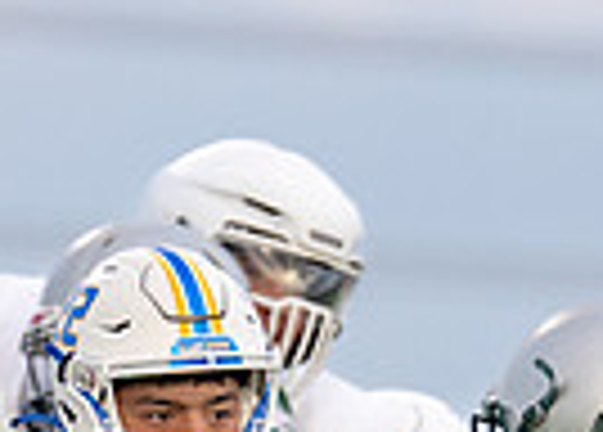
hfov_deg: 1.5
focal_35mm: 1308
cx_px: 411
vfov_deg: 1.1
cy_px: 821
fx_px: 22423
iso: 500
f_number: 2.8
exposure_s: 1/1250
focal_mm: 200
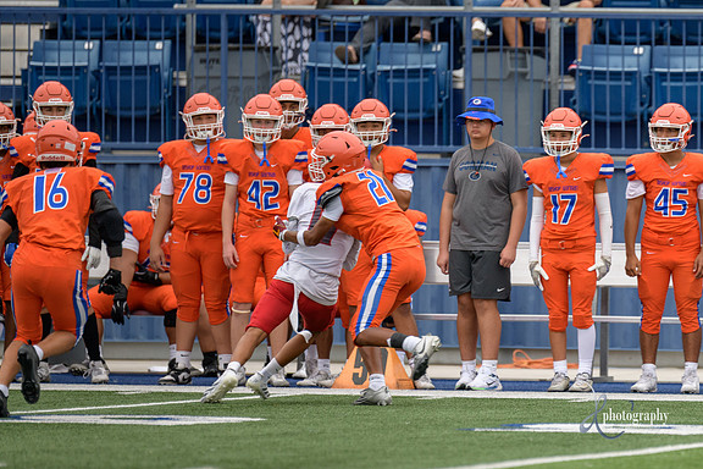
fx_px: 9060
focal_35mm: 464
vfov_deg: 3.0
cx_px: 601
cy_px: 234
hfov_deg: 4.4
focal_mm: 270
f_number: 2.8
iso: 250
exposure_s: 1/800
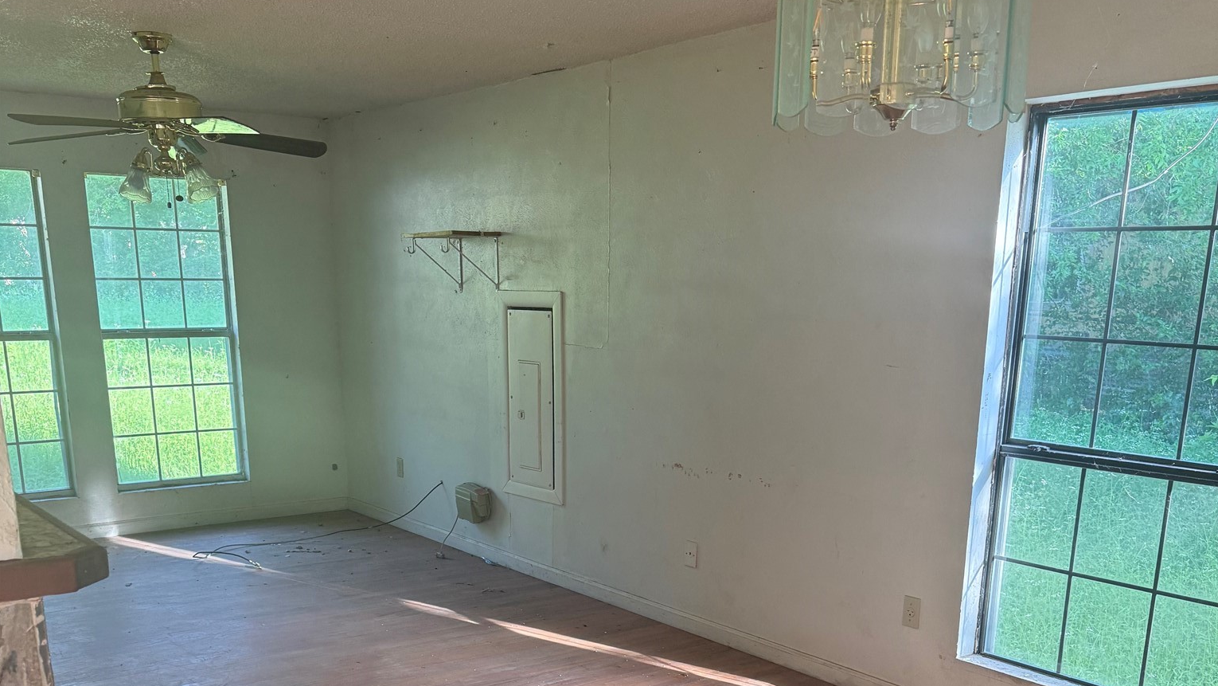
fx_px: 1130
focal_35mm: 35
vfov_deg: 32.4
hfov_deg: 56.6
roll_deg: +0.0
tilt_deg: -14.8
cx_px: 609
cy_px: 589
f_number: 1.78
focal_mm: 6.76
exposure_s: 1/121
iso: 200
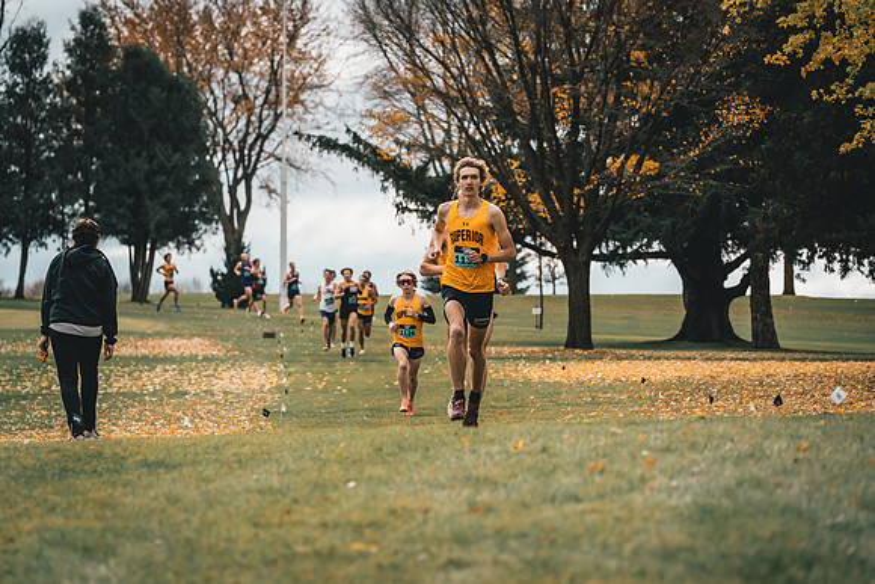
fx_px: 4713
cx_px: 438
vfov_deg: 7.1
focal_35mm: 194
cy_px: 292
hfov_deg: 10.6
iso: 400
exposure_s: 1/1250
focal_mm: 182
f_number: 6.3
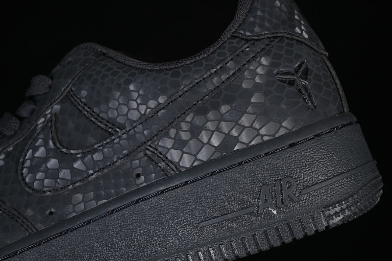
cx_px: 196
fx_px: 817
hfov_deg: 27.0
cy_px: 130
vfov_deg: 18.2
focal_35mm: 75
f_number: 7.1
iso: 160
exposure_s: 1/80
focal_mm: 50
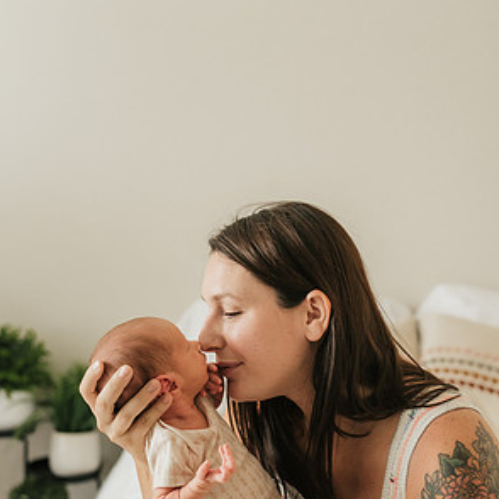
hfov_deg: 26.5
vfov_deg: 26.5
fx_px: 1060
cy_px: 261
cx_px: 246
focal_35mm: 65
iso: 1600
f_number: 2.8
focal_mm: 50
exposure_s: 1/320
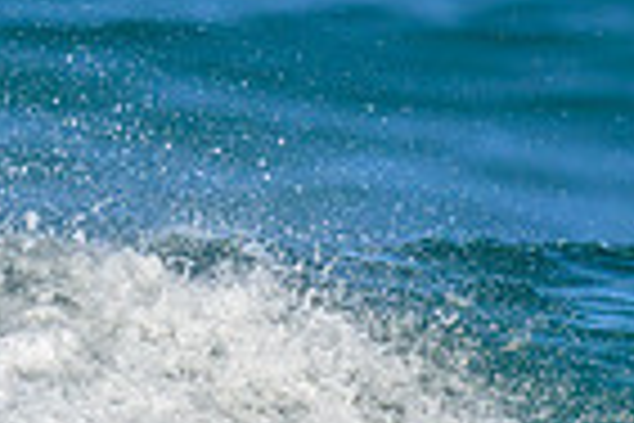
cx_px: -297
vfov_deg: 0.3
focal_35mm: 4159
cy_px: 328
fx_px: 73239
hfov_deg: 0.5
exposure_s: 1/2000
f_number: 6.3
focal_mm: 800
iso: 400
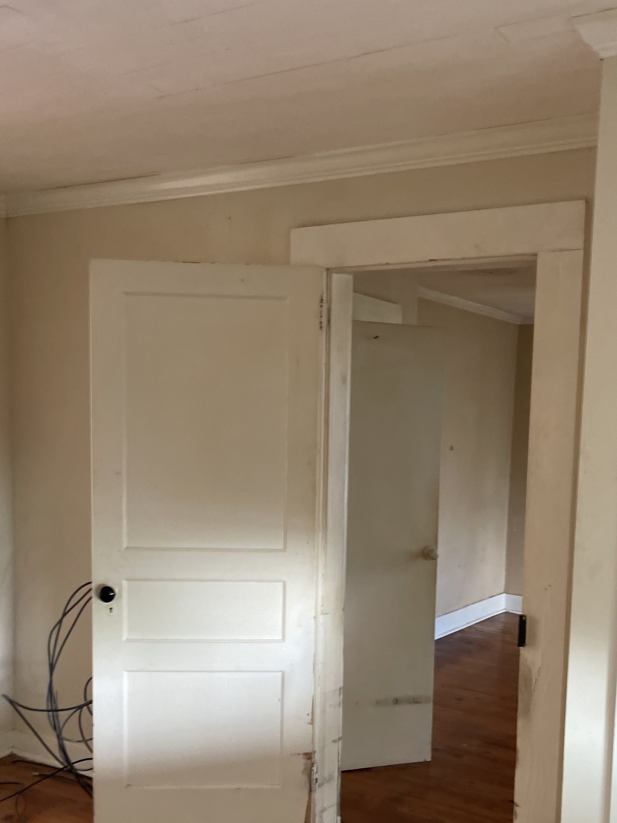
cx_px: 408
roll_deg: +0.3
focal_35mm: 37
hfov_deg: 38.3
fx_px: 879
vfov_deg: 49.8
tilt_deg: -5.0
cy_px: 494
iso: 250
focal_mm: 5.1
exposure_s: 1/60
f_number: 1.6
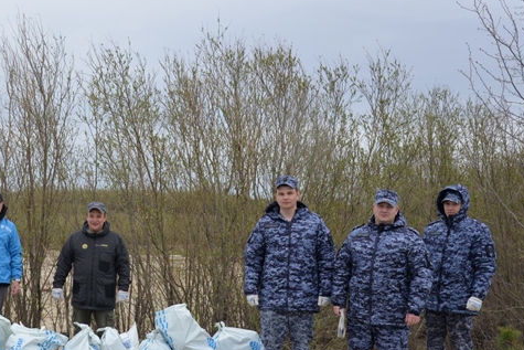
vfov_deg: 22.6
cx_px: 122
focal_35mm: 60
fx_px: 874
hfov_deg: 32.7
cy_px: 206
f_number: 8
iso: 200
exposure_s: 1/250
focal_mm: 38
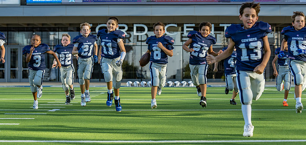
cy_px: 70
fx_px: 605
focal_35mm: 77
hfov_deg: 28.4
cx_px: 152
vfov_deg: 13.7
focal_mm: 70
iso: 320
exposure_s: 1/1000
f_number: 4
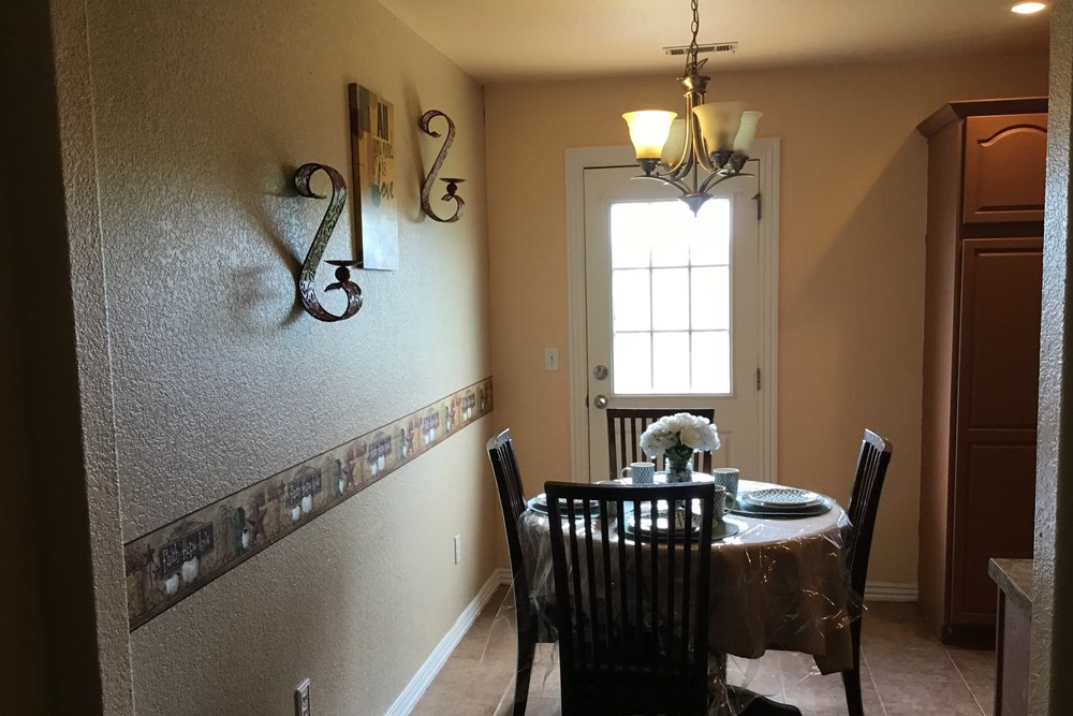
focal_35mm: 33
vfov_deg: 39.9
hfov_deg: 57.2
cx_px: 530
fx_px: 984
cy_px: 393
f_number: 2.4
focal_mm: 3.3
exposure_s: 1/30
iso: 50
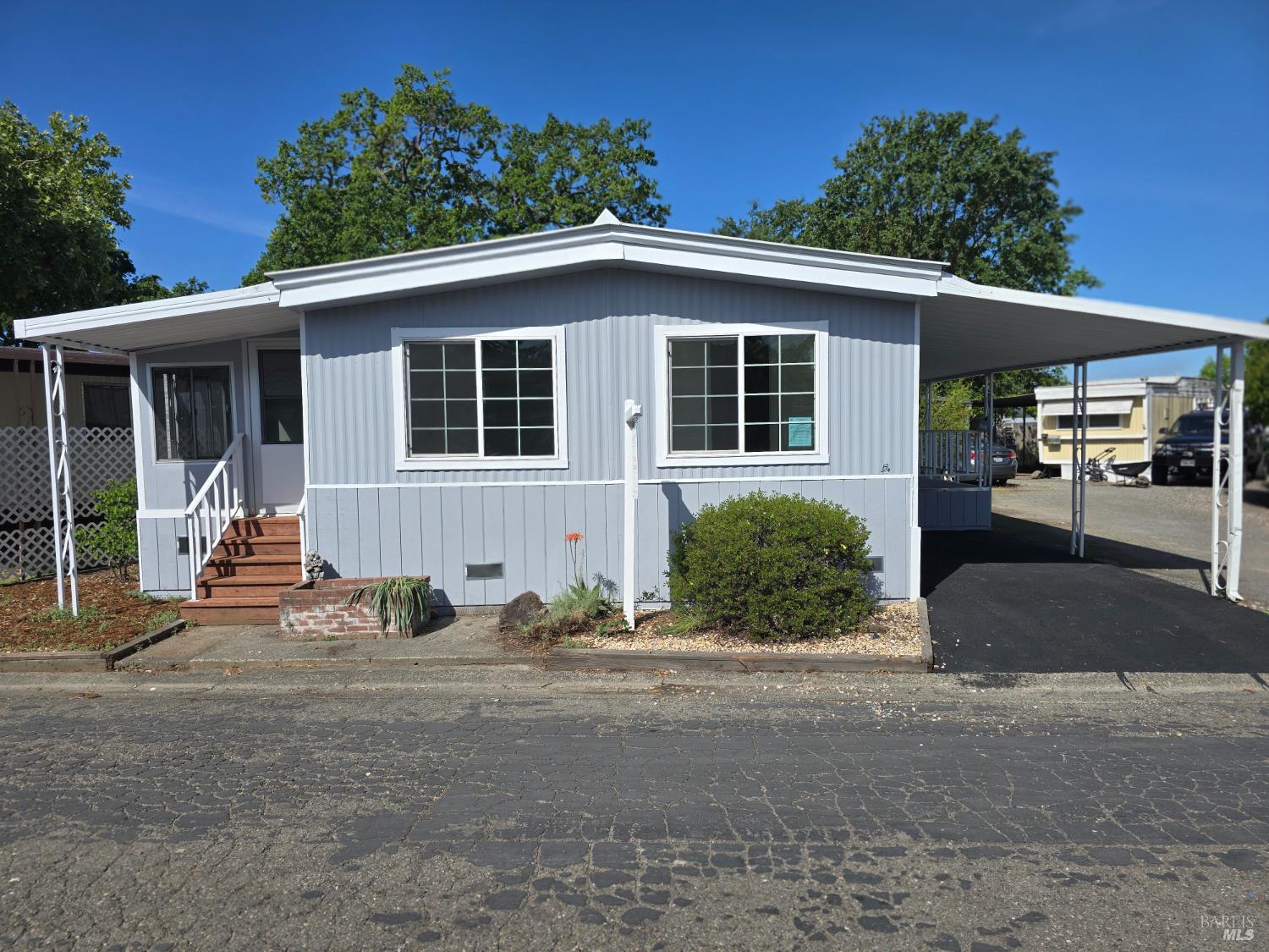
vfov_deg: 58.9
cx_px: 634
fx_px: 843
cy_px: 476
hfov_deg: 73.9
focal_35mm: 23
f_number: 1.7
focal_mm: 6.3
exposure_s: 1/1145
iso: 12
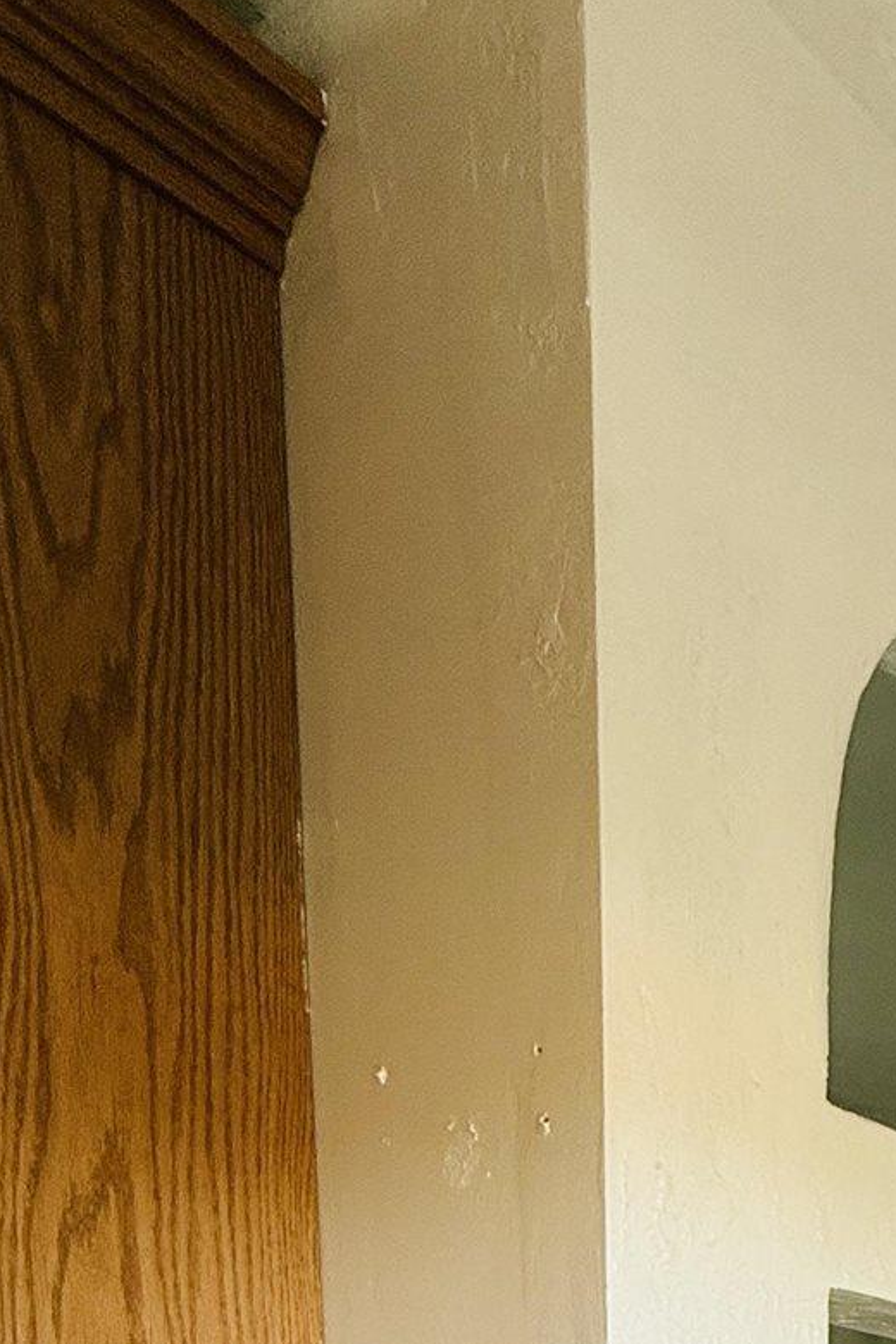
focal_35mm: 43
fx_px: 1605
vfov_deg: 31.8
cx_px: 1346
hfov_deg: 24.3
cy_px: 1839
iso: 100
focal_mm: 2.22
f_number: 2.2
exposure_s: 1/120
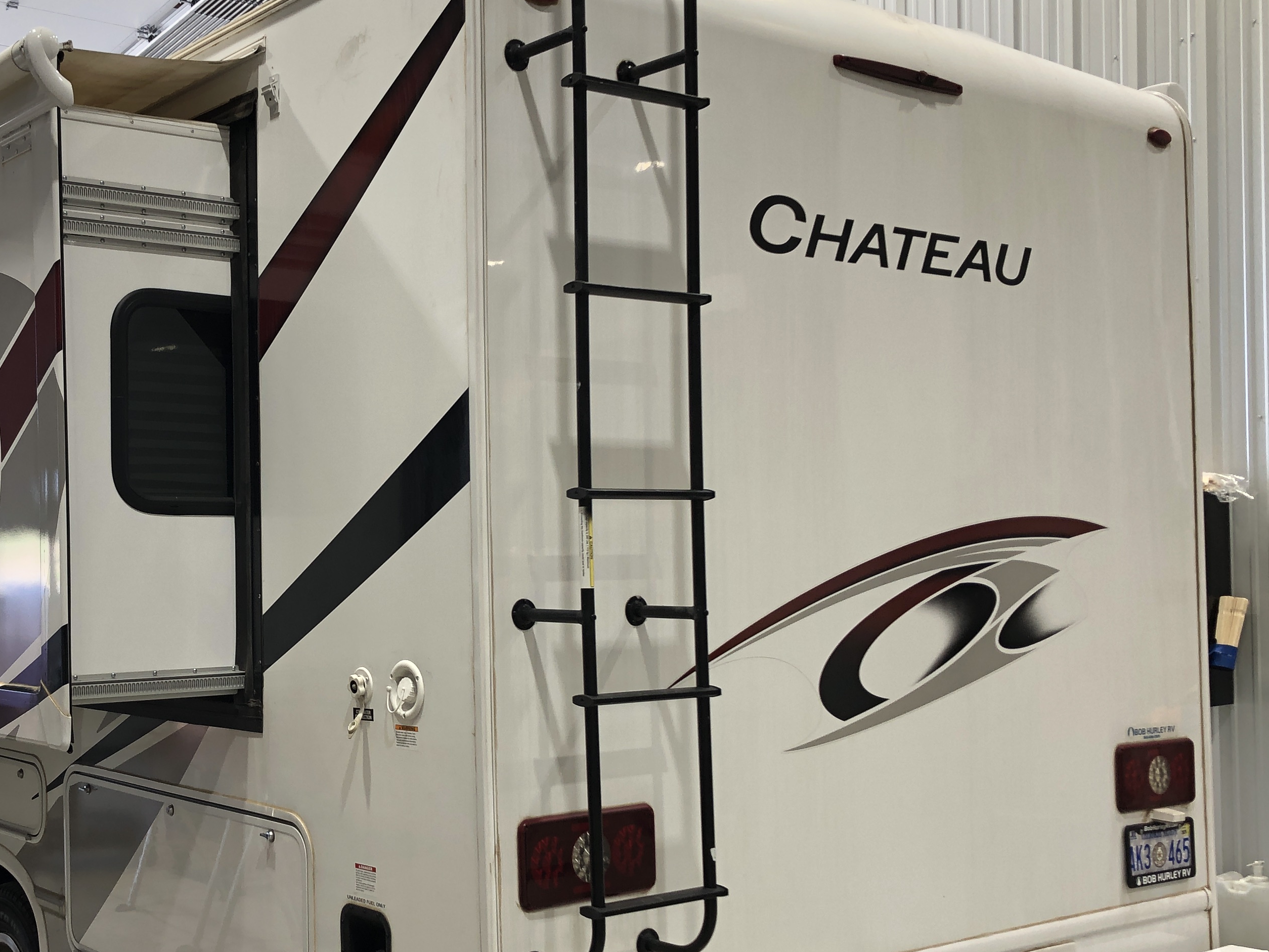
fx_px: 1650
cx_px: 387
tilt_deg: +0.8
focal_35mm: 45
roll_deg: +0.1
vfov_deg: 32.2
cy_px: 520
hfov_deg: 41.3
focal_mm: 3.99
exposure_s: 1/120
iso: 50
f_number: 1.8
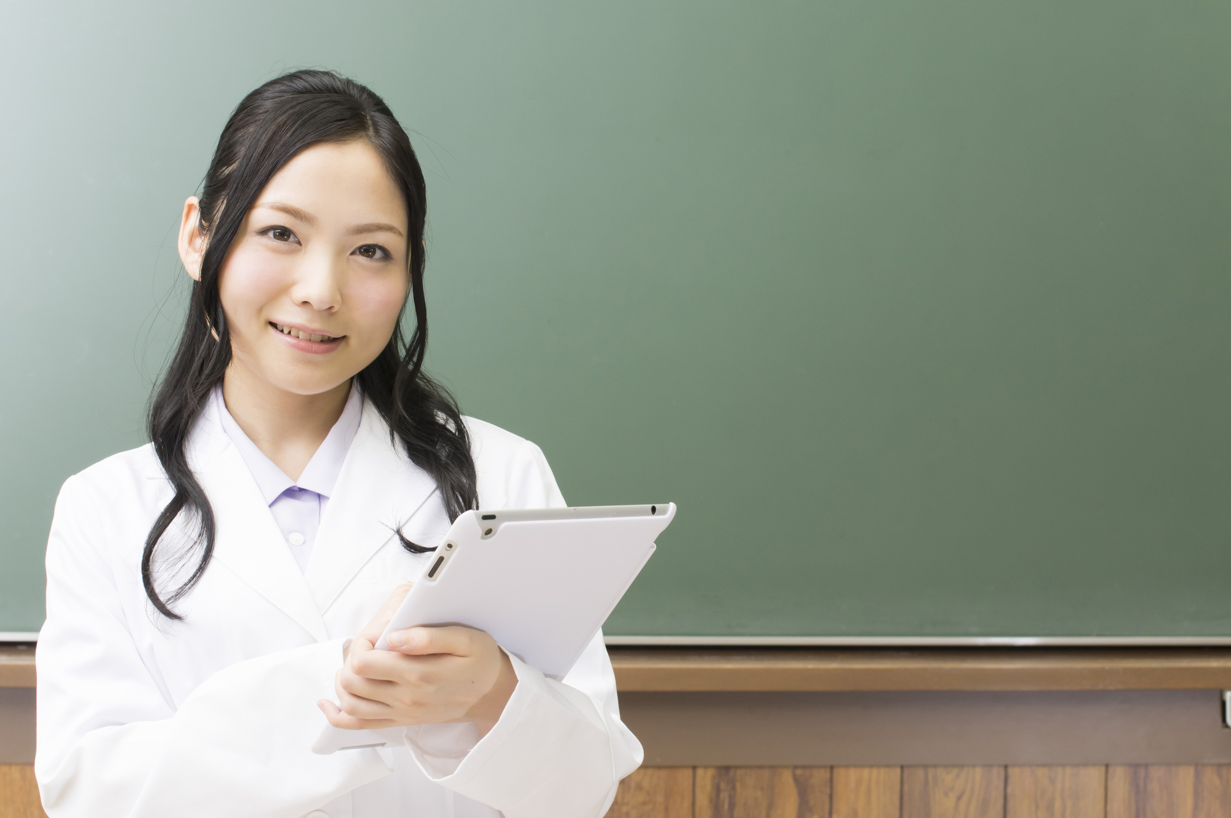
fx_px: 2562
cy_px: 409
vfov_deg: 18.1
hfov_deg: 27.0
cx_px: 616
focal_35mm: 75
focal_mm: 50
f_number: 6.3
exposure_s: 1/100
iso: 400
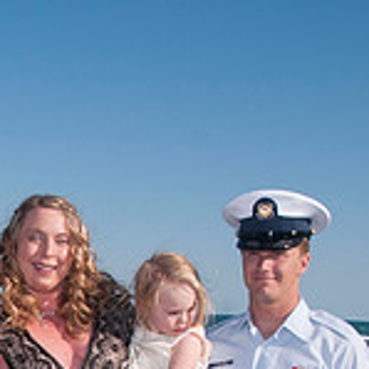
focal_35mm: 89
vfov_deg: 18.4
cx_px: -67
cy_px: 449
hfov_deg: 18.5
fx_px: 1073
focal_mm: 18
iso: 100
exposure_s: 1/250
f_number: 11
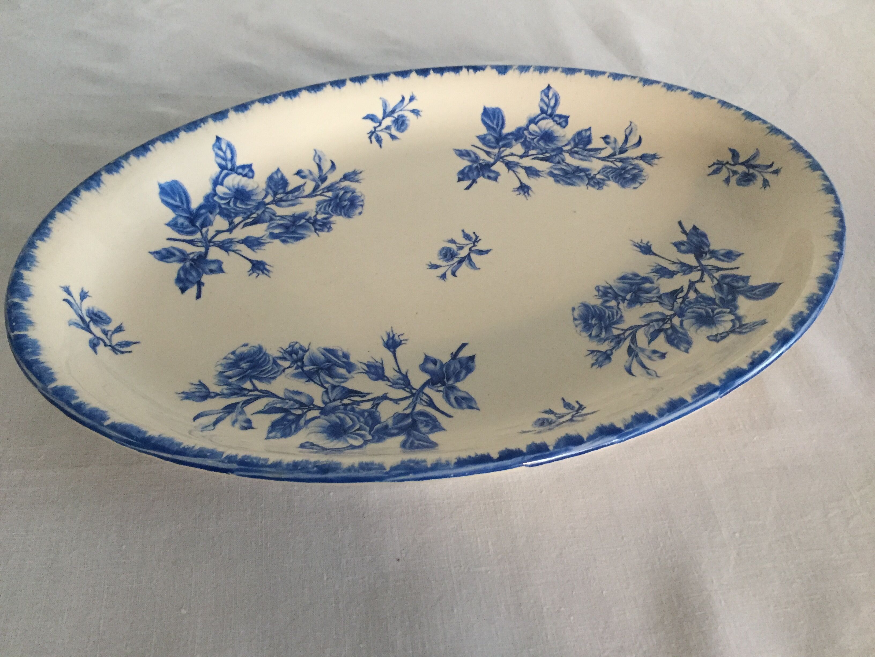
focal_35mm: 29
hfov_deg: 61.7
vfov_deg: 48.2
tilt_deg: -47.9
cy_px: 328
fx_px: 733
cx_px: 438
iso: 250
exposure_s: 1/20
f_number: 2.2
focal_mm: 4.15
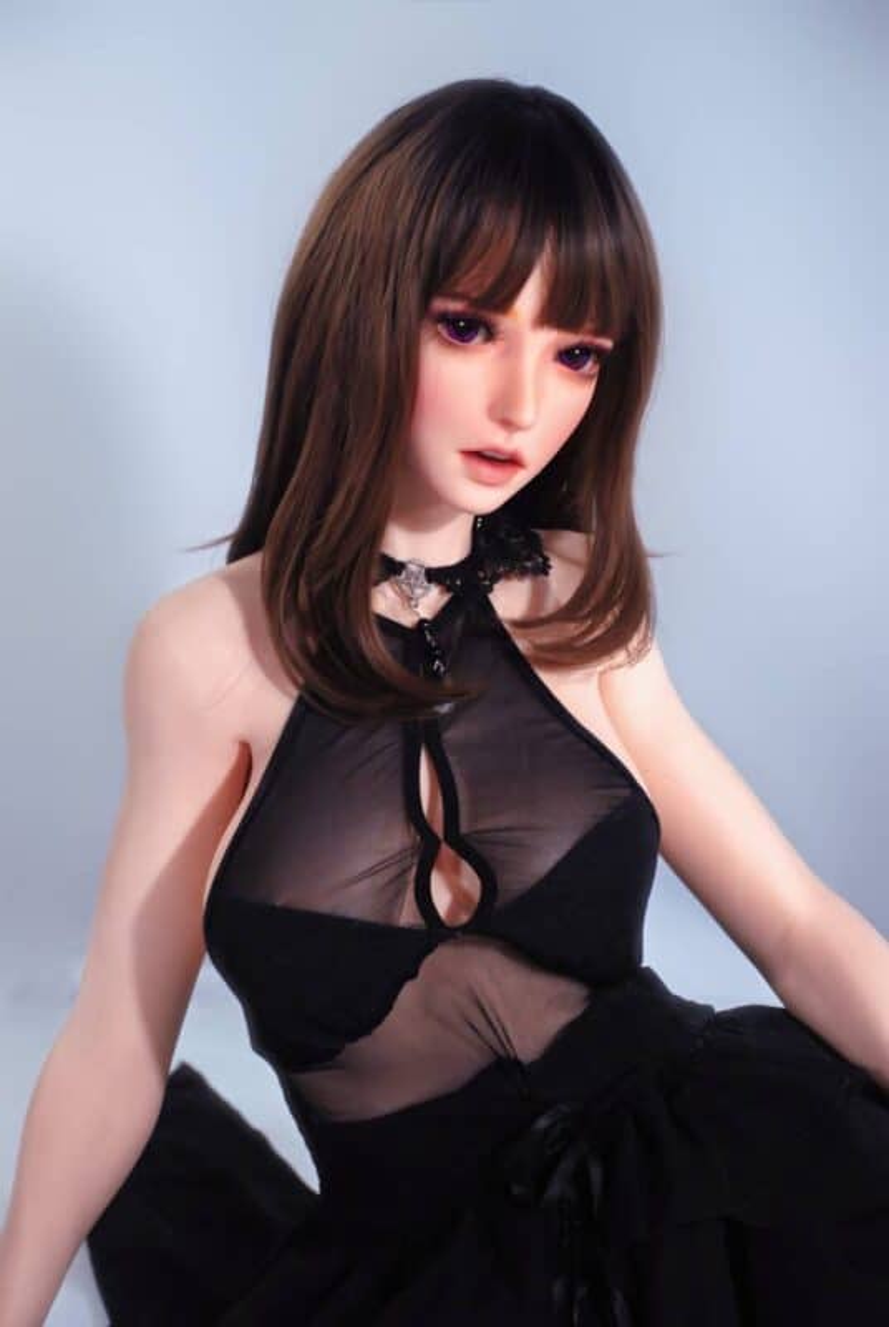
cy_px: 664
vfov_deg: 23.3
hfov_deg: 15.8
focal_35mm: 87
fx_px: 3211
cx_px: 444
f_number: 5.3
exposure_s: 1/40
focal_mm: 58
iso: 500
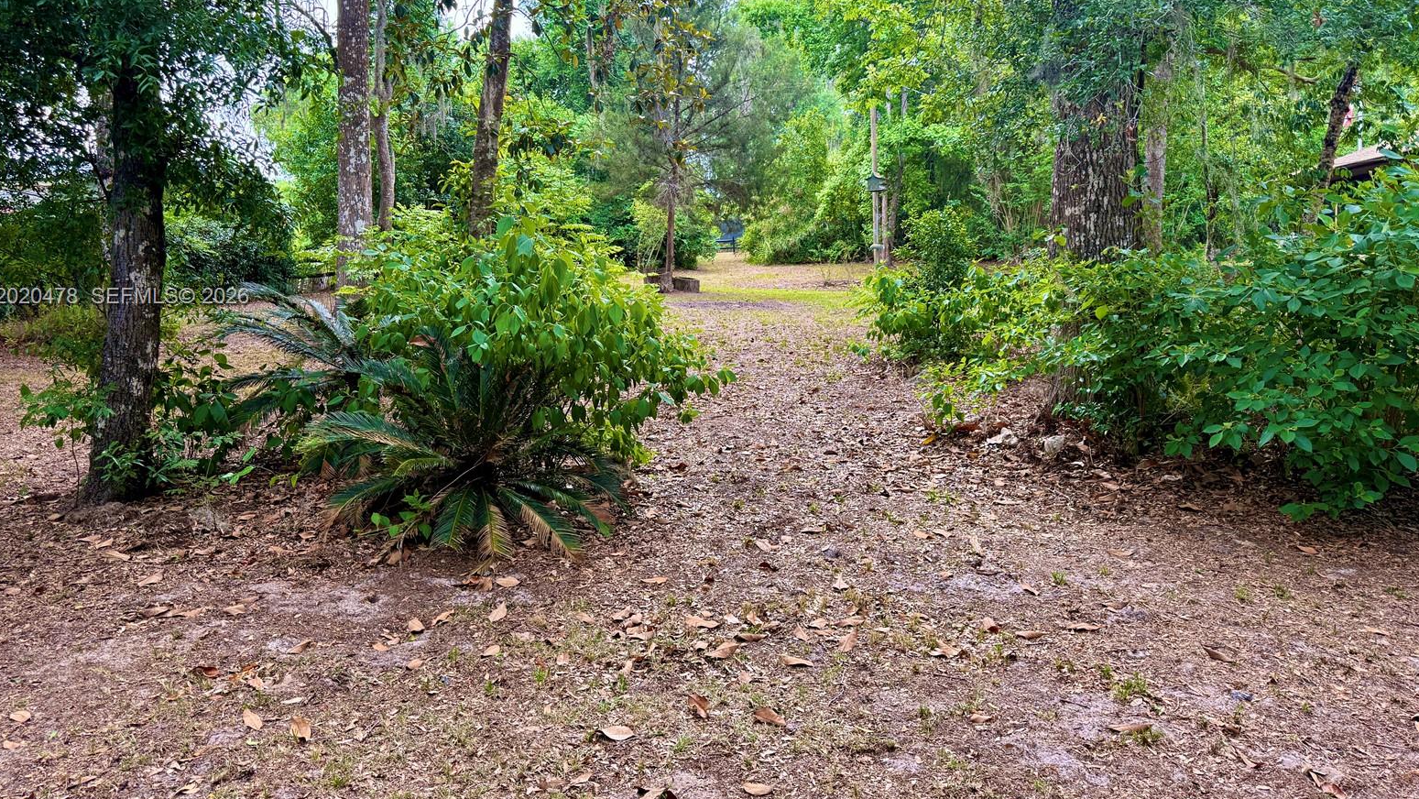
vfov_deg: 42.6
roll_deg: -1.2
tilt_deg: -2.0
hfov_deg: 69.8
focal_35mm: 27
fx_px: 1016
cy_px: 298
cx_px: 697
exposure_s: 1/584
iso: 100
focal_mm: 6.76
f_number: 1.78
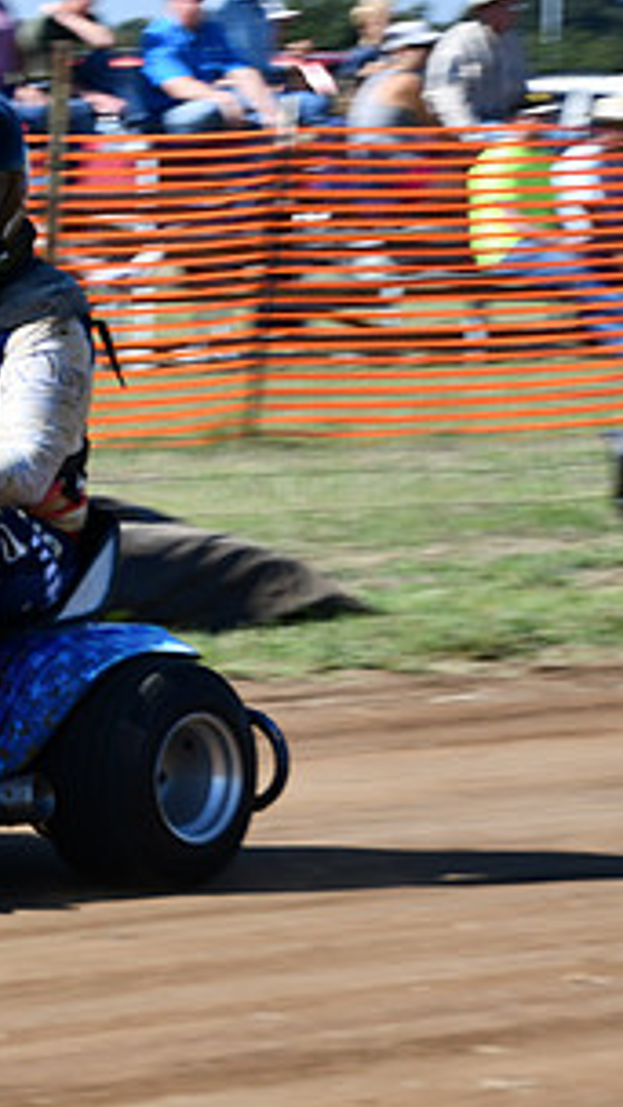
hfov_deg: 4.5
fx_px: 7929
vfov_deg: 8.0
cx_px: -379
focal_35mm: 270
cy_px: 570
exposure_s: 1/250
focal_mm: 90
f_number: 8
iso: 110
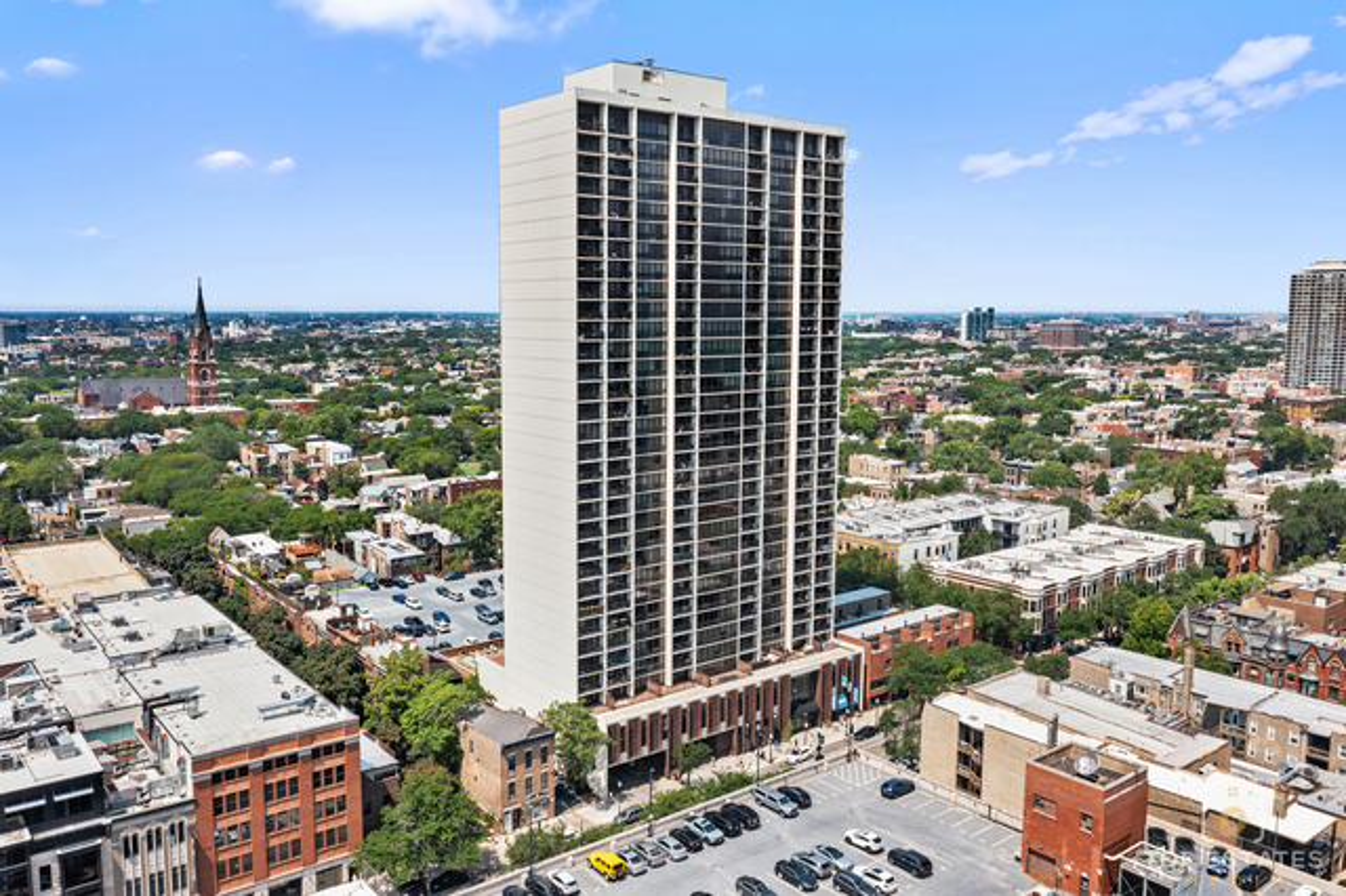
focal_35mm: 28
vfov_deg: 46.4
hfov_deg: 65.5
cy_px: 448
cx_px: 673
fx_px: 1046
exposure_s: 1/400
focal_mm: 10.26
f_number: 6.3
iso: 100
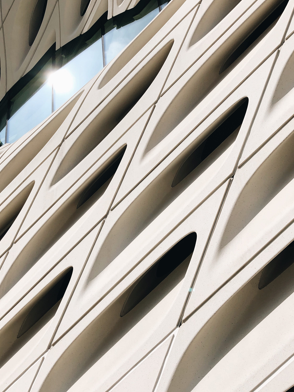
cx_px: 116
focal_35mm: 38
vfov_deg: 48.9
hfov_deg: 37.6
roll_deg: +3.1
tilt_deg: +31.9
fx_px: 430
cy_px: 181
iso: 20
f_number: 1.8
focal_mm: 4
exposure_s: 1/4425
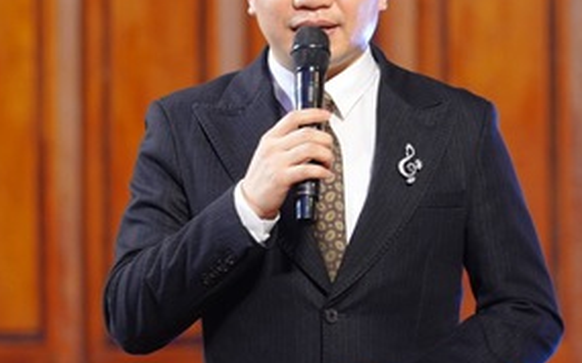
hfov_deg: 5.2
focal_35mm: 404
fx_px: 6407
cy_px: 261
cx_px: 265
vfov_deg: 3.2
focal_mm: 155
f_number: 3.5
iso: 1600
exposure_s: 1/160
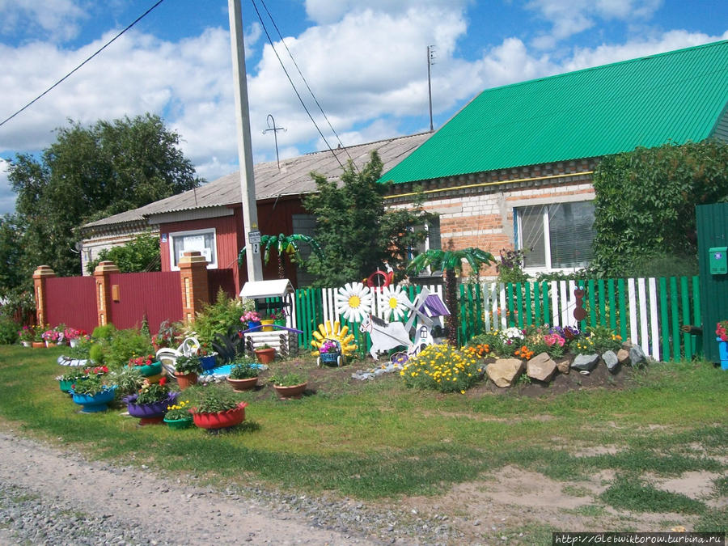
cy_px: 273
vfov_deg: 39.7
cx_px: 364
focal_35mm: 36
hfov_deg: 51.4
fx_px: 757
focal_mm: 6
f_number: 4.8
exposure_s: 1/640
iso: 80
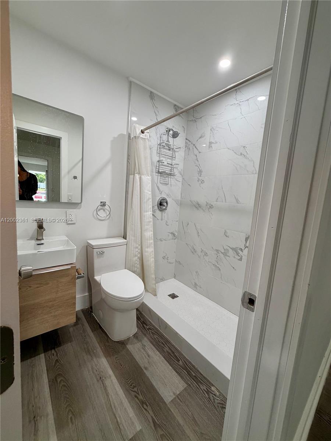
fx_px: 178
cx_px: 166
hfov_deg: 85.7
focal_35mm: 14
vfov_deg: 102.1
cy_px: 220
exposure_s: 1/120
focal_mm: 2.22
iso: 250
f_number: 2.2
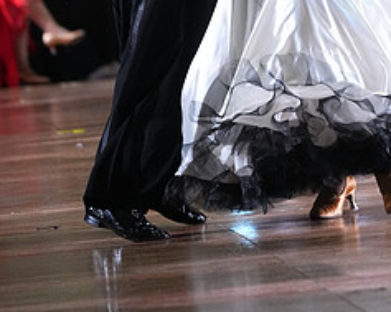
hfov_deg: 4.2
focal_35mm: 460
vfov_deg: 3.4
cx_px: 303
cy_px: -84
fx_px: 5317
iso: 6400
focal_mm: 200
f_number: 4.5
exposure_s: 1/400
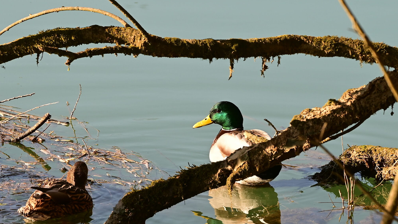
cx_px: 191
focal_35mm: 375
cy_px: 126
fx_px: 3957
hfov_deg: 5.8
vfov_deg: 3.2
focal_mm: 200
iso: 320
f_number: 9
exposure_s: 1/200
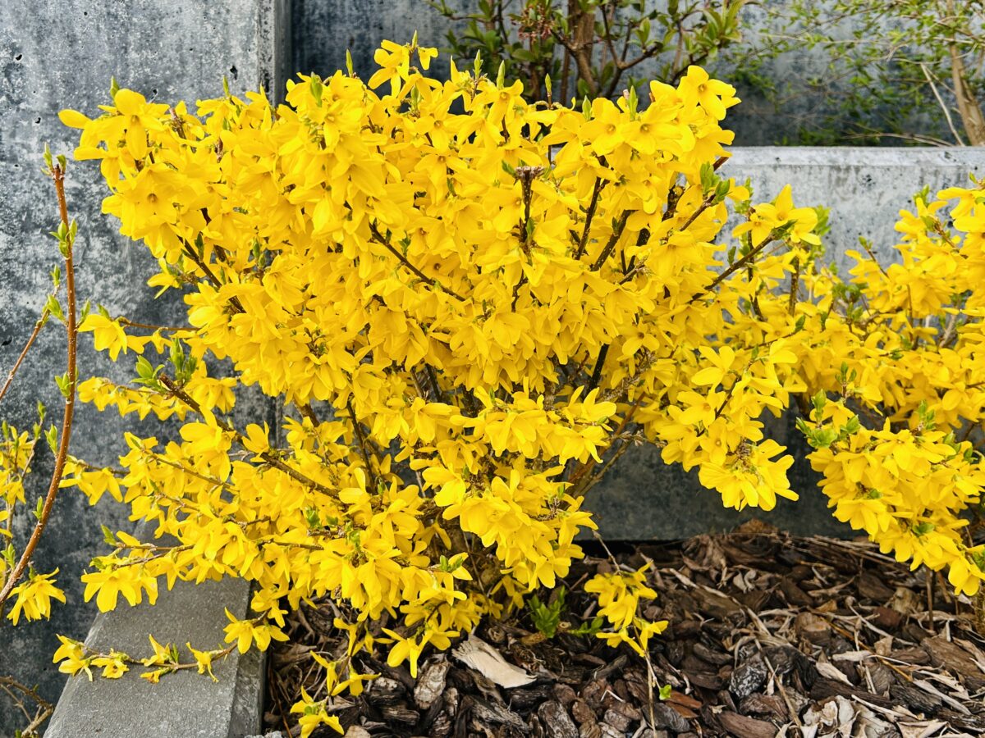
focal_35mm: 26
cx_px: 492
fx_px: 740
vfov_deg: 53.1
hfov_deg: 67.3
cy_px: 369
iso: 50
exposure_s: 1/552
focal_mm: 5.7
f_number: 1.5
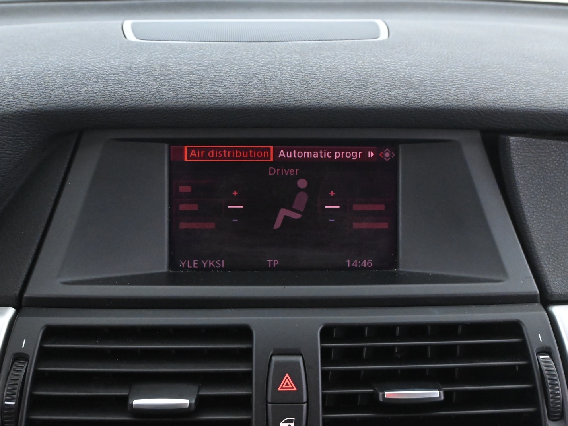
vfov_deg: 38.8
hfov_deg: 50.3
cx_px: 293
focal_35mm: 37
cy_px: 214
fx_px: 604
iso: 6400
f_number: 5.6
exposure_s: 1/15
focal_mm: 22.5
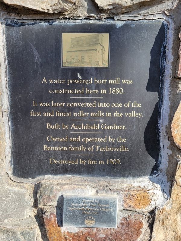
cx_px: 90
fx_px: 181
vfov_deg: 67.3
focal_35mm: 26
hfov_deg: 53.1
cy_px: 120
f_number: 1.8
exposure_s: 1/746
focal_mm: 5.4
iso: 40
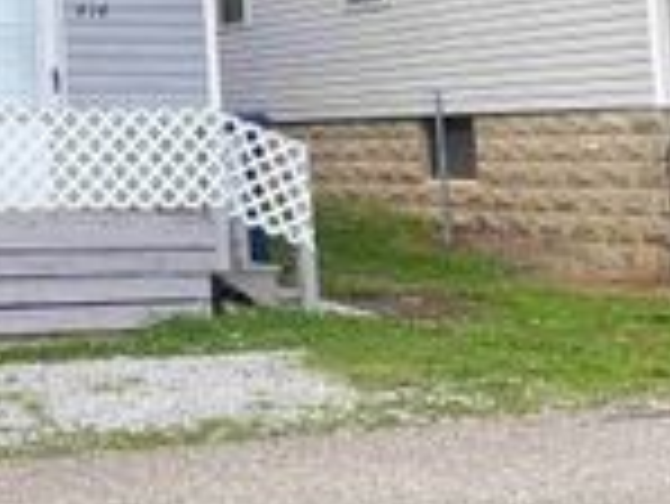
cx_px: -207
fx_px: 1685
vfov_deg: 16.3
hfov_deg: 20.5
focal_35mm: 87
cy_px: -110
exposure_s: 1/747
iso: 32
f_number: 1.8
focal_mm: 4.25
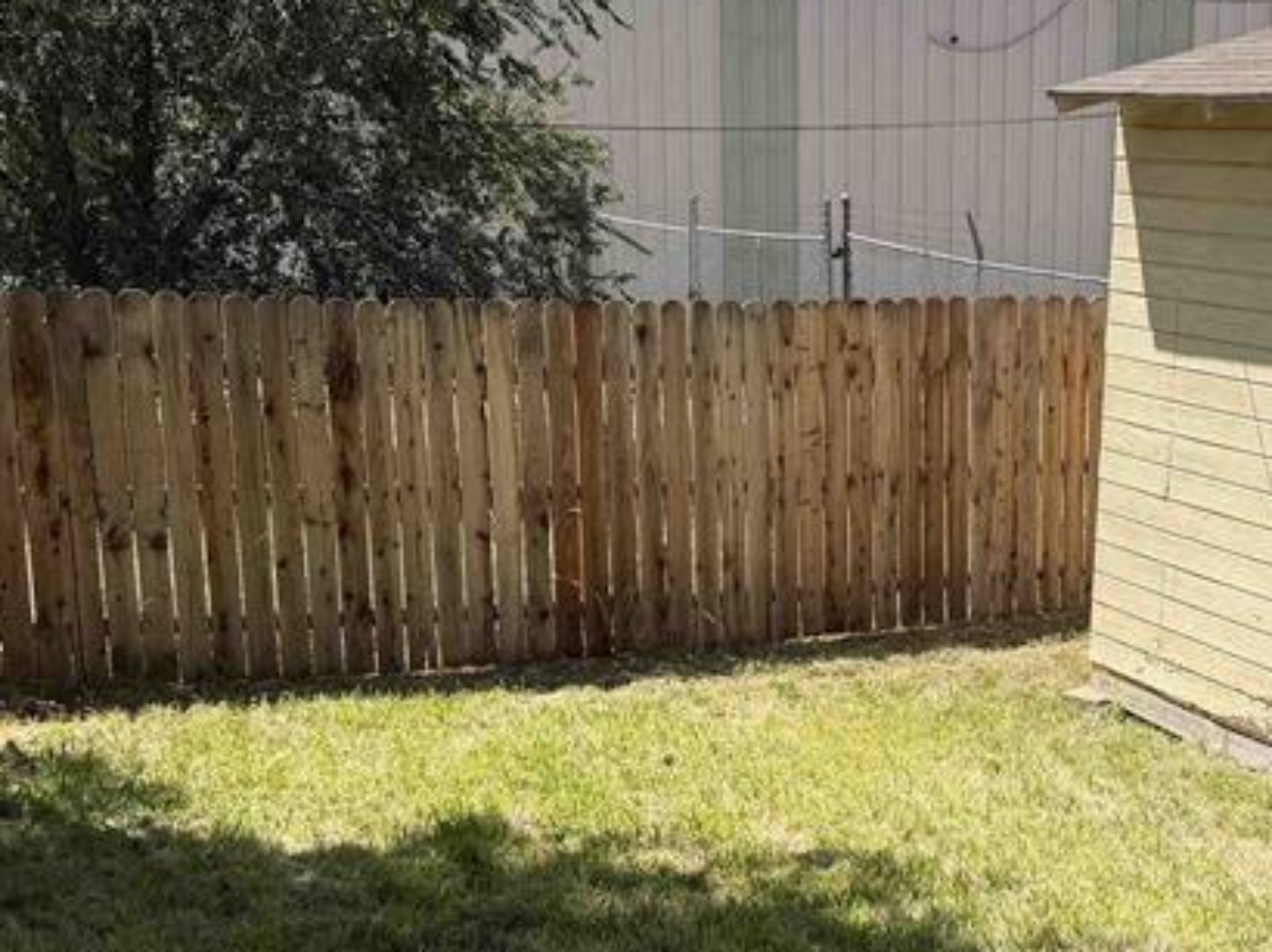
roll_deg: -0.9
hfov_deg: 31.5
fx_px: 2203
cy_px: 676
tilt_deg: -13.9
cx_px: 983
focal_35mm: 60
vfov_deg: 24.2
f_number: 1.78
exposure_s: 1/3425
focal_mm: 6.76
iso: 80
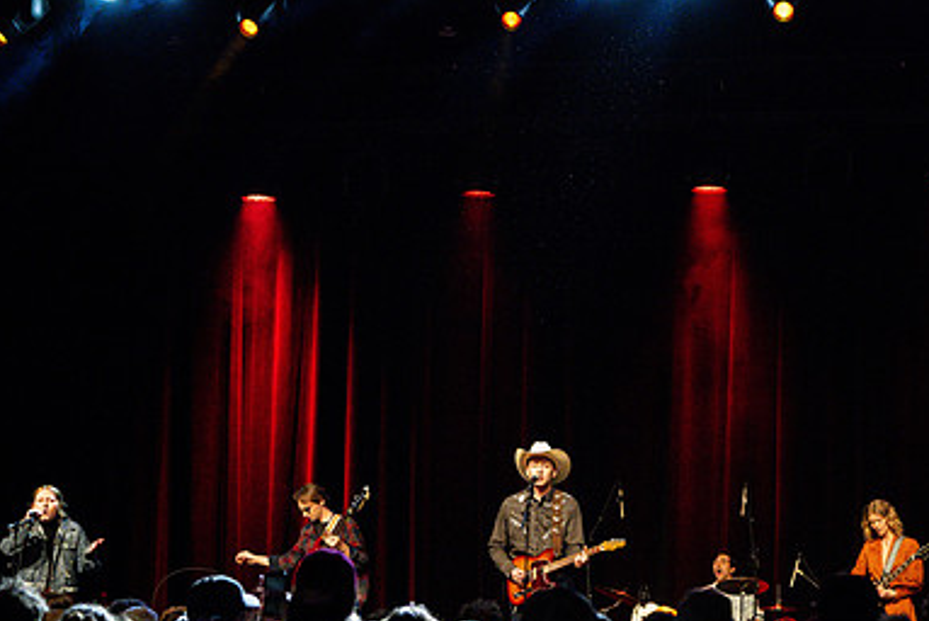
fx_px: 2737
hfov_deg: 19.2
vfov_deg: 12.9
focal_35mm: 106
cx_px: 619
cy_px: 409
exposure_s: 1/500
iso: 6400
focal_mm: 70
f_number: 2.8
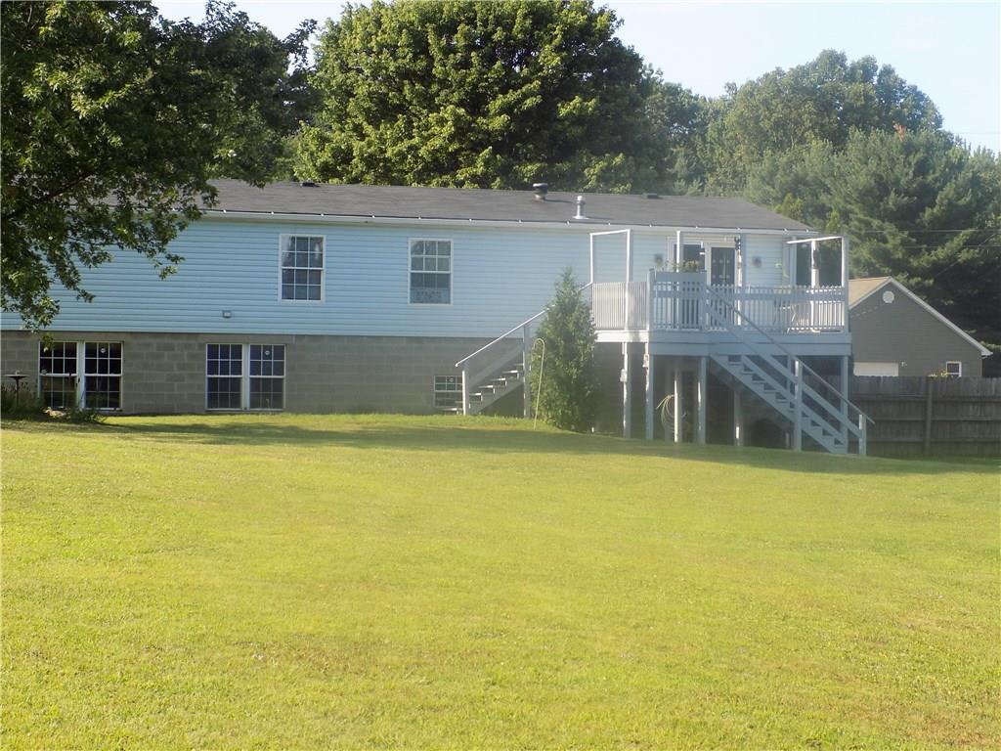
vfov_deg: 21.0
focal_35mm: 70
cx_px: 500
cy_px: 376
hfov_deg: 27.8
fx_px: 2024
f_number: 4.2
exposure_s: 1/200
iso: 80
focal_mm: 12.5
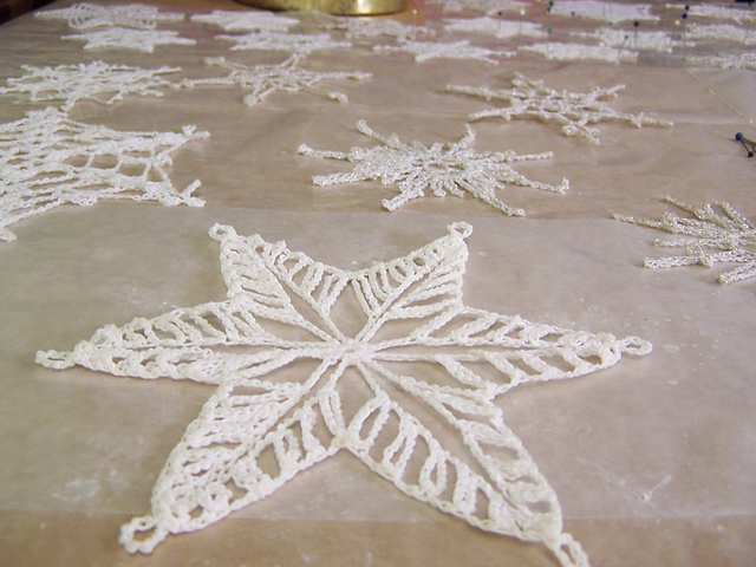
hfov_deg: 49.0
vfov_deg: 37.7
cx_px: 378
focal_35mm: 38
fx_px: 830
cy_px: 284
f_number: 2.8
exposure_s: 1/8
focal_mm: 6.3
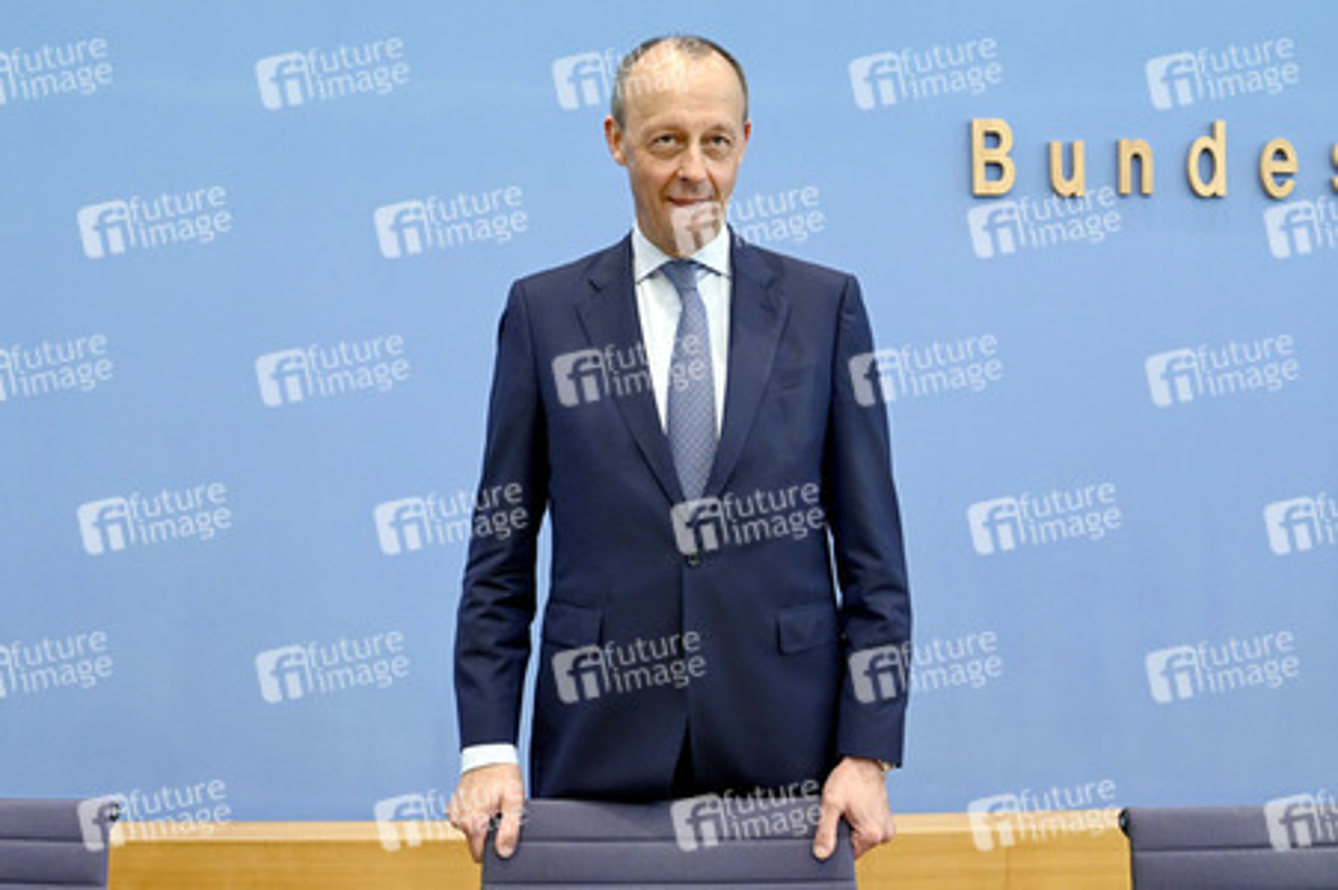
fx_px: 1151
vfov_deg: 42.3
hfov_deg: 60.3
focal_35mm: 31
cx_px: 669
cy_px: 445
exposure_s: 1/400
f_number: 5.6
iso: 3200
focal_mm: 31
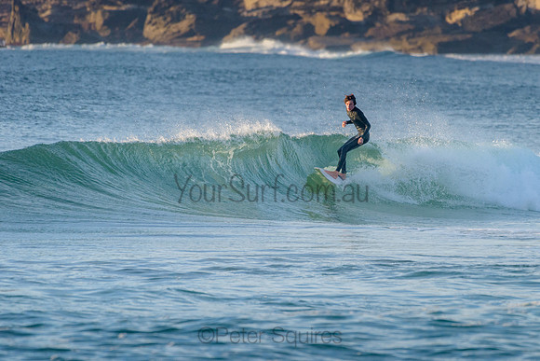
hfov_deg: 3.4
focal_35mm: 613
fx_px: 9199
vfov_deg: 2.2
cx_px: 327
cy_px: 189
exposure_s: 1/2000
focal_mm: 500
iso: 800
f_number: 5.6
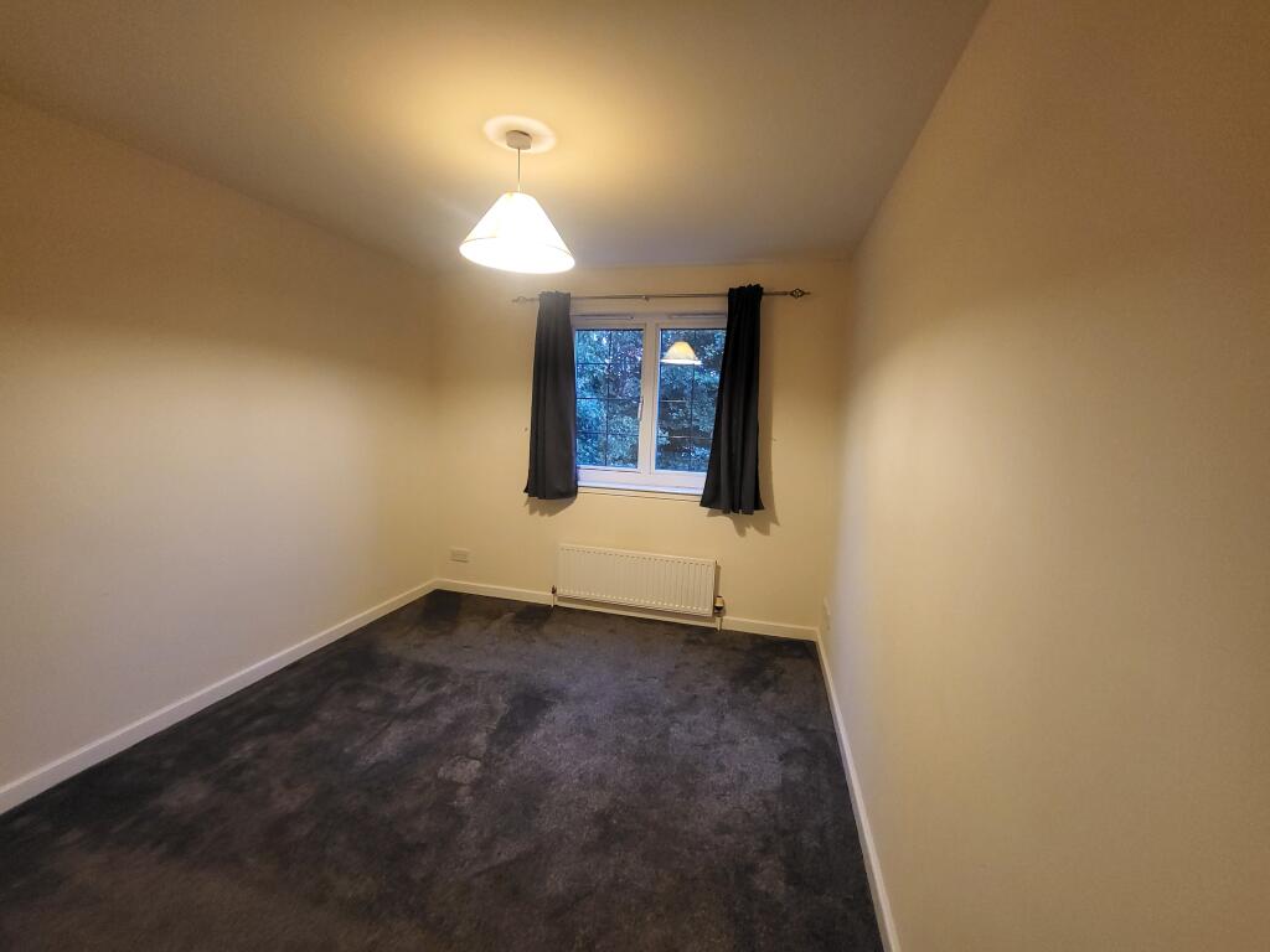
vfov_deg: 89.9
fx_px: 477
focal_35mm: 13
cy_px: 476
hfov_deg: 106.2
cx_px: 635
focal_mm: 1.74
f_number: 2.2
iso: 640
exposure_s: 1/33.3
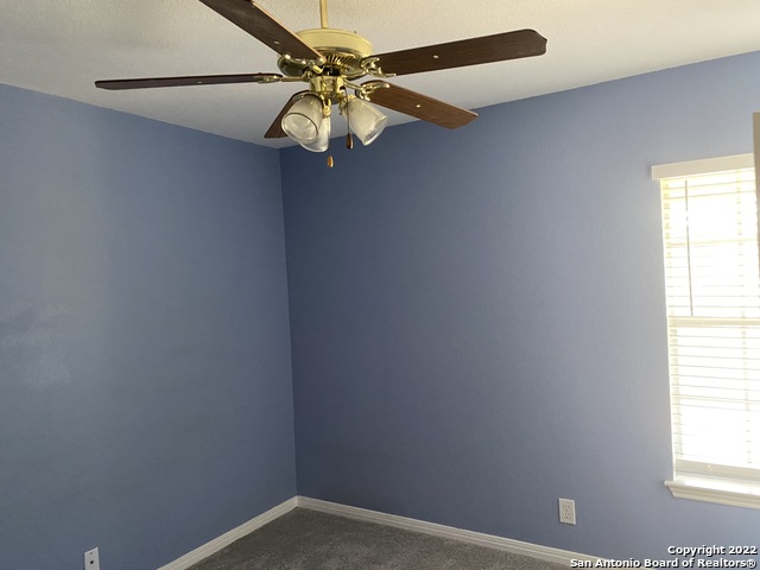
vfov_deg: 53.1
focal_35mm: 26
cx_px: 380
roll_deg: +2.0
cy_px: 285
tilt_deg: -1.4
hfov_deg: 67.3
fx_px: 571
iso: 400
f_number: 1.8
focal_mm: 4.25
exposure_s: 1/60
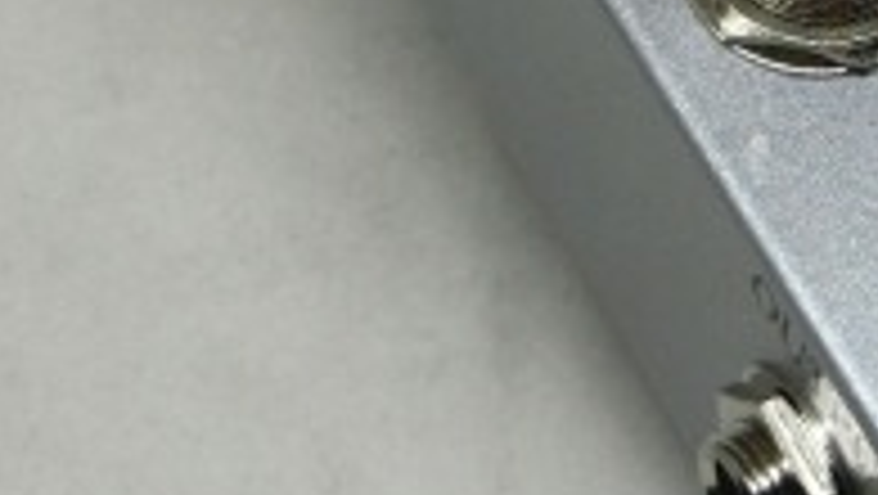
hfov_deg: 11.1
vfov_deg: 6.5
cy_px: -162
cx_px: 1319
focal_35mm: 186
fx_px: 4333
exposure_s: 1/125
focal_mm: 9.3
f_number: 4.7
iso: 100
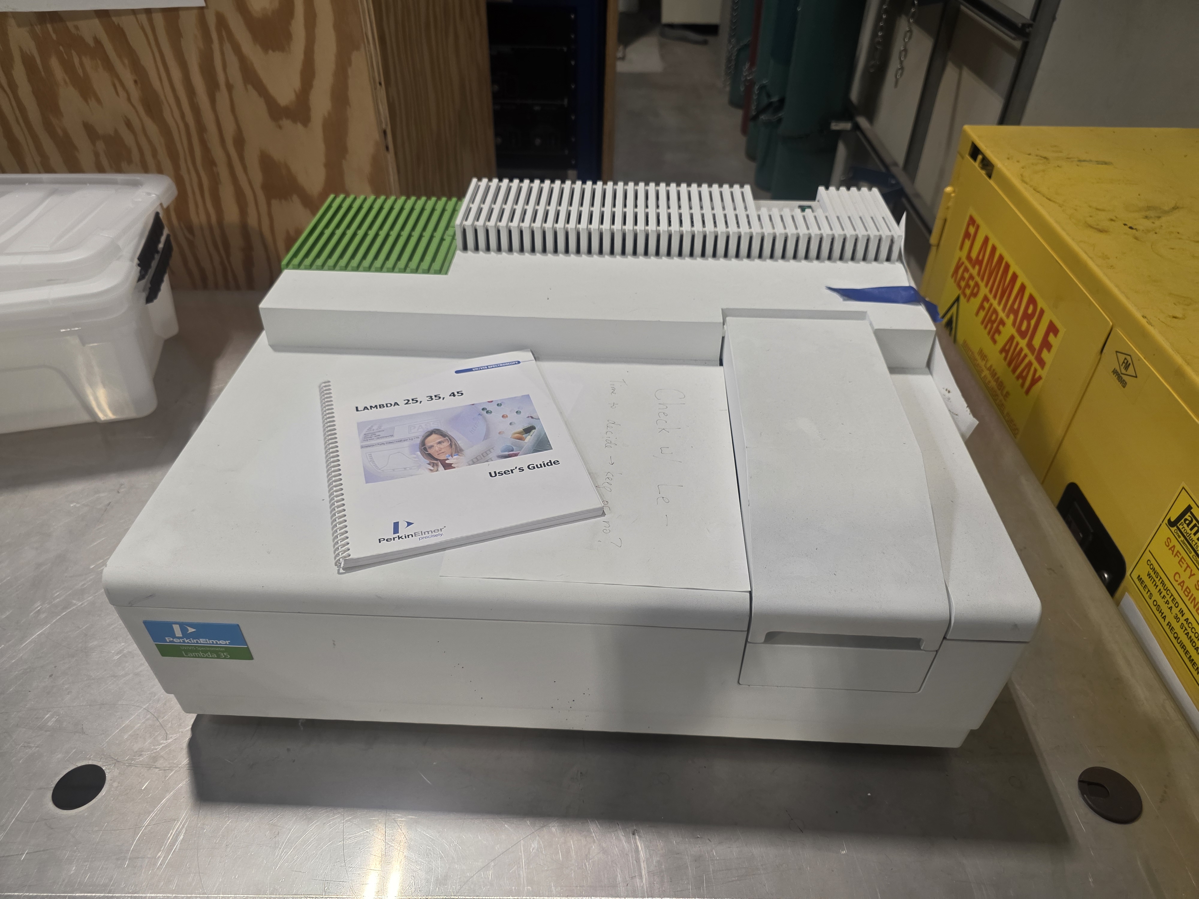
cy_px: 450
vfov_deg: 58.9
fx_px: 797
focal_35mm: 23
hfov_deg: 73.9
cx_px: 600
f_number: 1.7
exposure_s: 1/120
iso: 160
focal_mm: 6.3
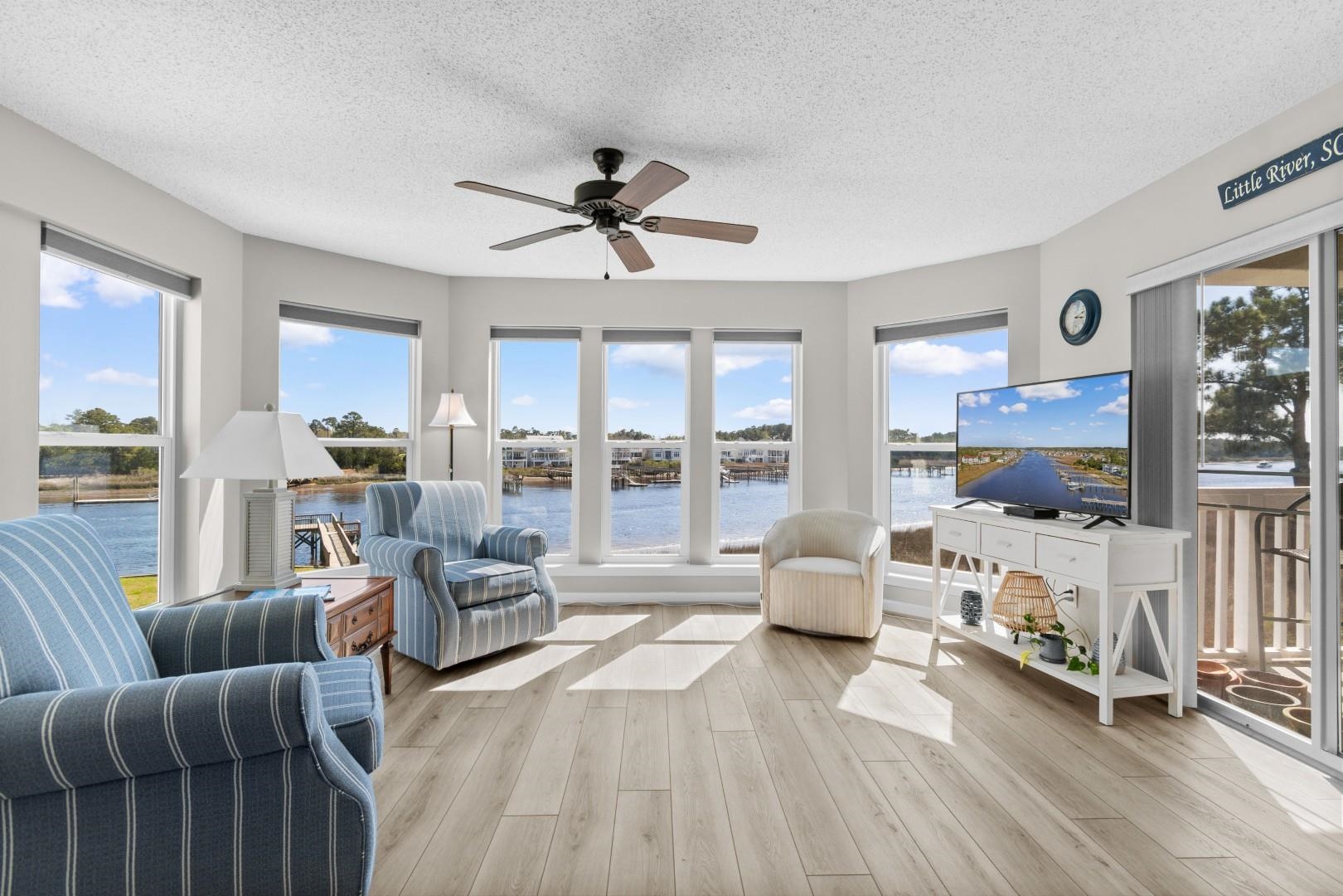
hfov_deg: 100.4
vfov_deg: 77.3
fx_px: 560
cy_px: 448
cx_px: 672
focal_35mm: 15
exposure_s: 1/100
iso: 100
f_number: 5
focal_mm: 10
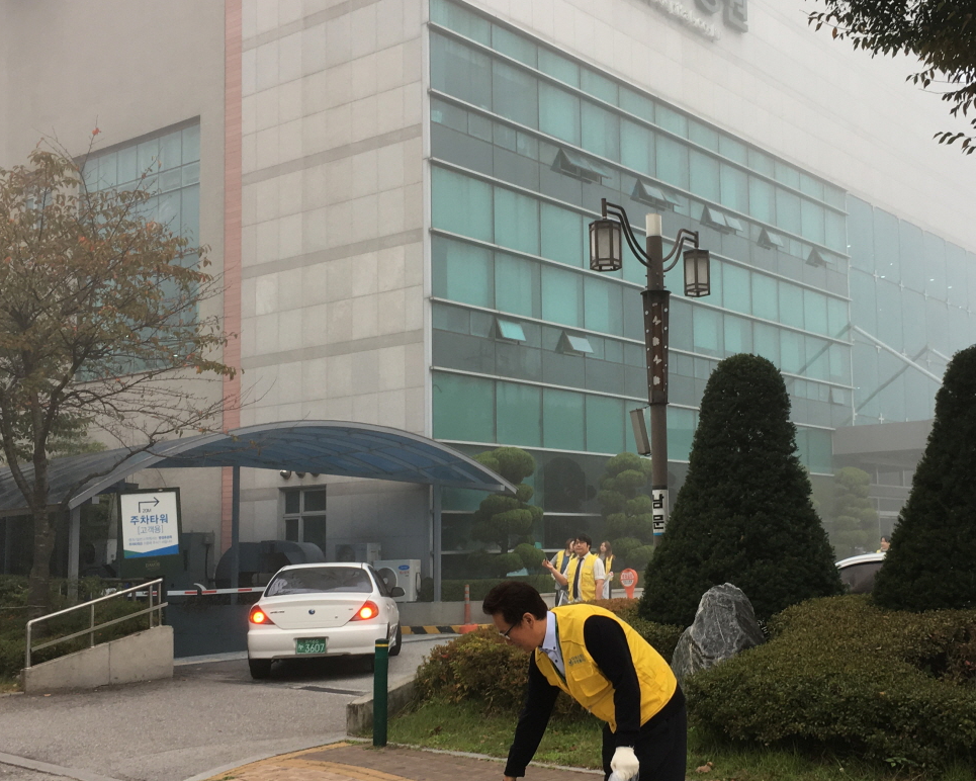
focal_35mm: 44
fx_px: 1271
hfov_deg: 41.7
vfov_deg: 34.1
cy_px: 433
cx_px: 618
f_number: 2.2
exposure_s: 1/120
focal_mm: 4.15
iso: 32
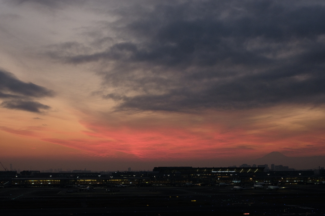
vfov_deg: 21.9
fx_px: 559
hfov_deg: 32.4
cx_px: 162
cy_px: 108
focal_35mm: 62
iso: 800
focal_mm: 41.4
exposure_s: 1/40
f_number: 8
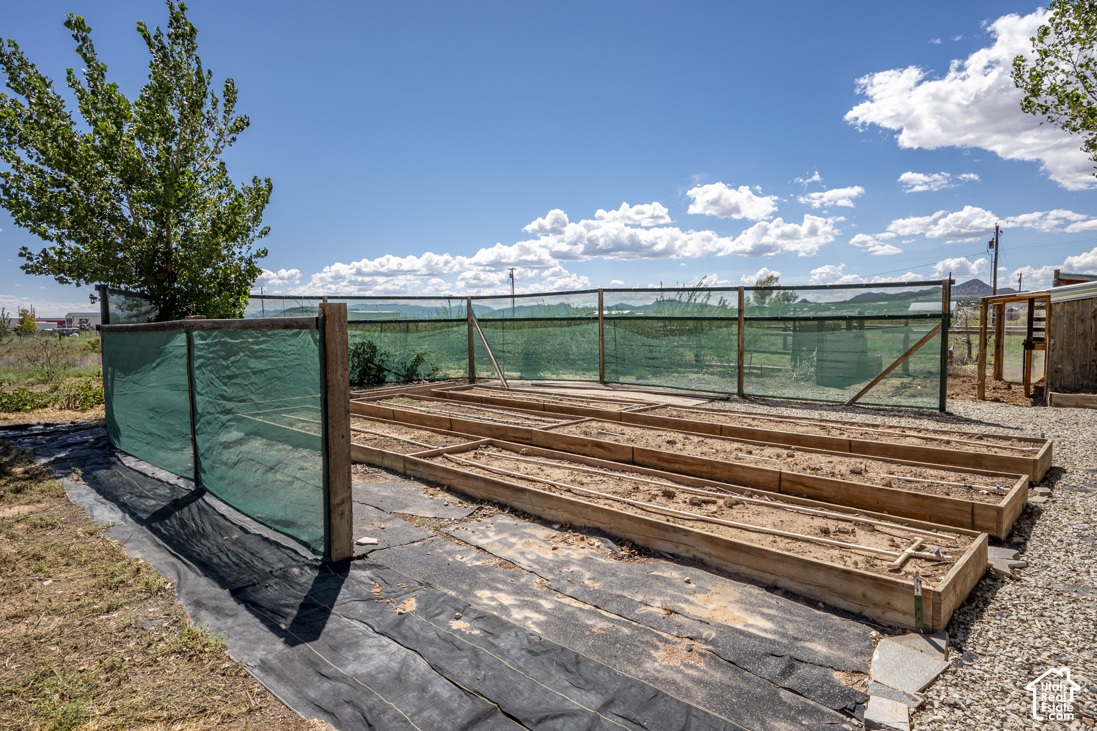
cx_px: 548
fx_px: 609
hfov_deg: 84.0
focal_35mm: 20
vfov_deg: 61.9
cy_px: 366
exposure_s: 1/400
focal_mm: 20
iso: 250
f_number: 13
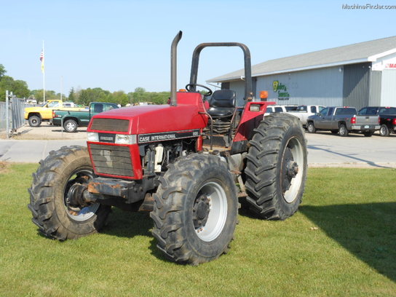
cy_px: 148
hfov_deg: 42.1
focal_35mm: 45
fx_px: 515
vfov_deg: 32.2
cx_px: 198
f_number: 4.6
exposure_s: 1/320
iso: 80
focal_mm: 8.1
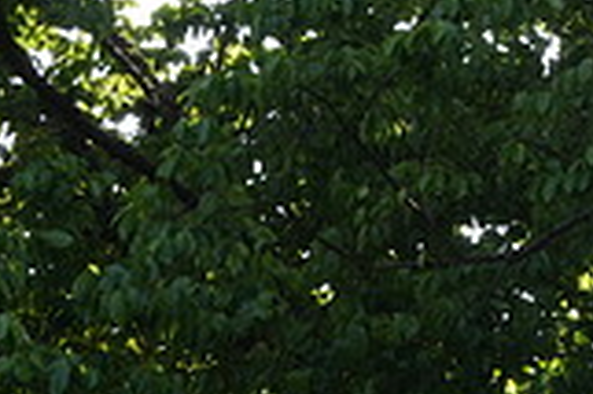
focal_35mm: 170
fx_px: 2797
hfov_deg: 10.9
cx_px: 1230
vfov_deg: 7.9
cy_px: -177
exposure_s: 1/40
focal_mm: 35
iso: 200
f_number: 22
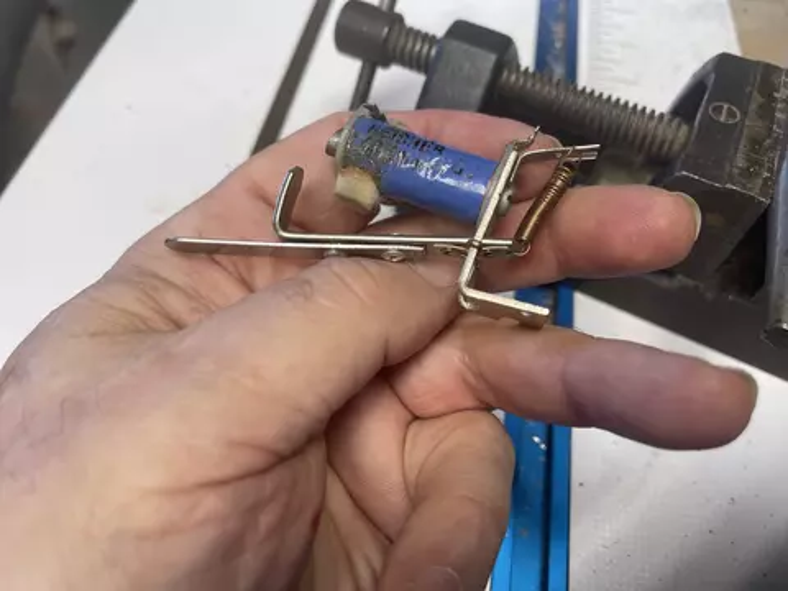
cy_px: 296
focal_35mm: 25
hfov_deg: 69.4
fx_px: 569
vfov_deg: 54.9
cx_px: 394
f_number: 1.6
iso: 50
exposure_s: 1/120
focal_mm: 5.1
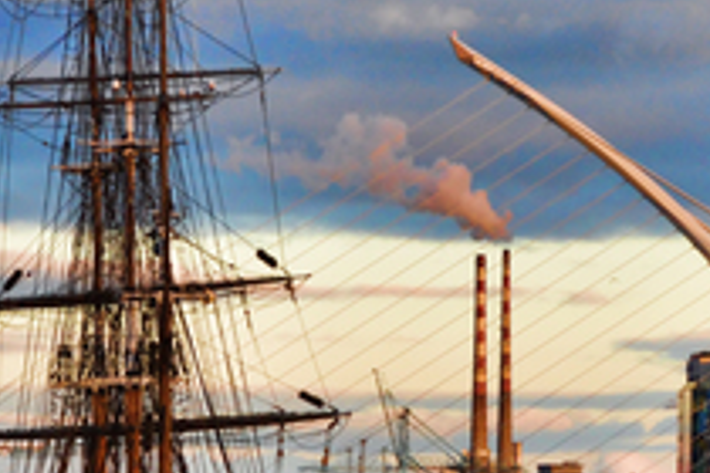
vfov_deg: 5.5
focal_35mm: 250
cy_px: 287
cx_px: 511
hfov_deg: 8.2
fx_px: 4930
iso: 500
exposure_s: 1/750
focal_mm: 70
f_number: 4
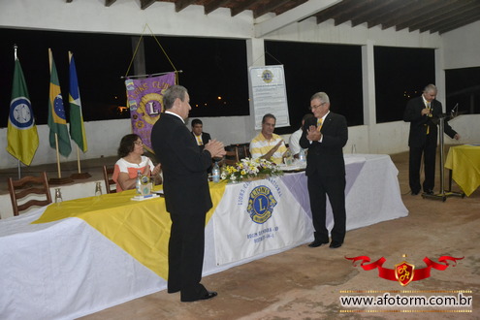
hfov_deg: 49.6
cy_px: 160
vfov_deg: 34.2
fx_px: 520
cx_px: 240
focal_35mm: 39
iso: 3200
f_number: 3.8
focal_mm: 26
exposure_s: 1/60
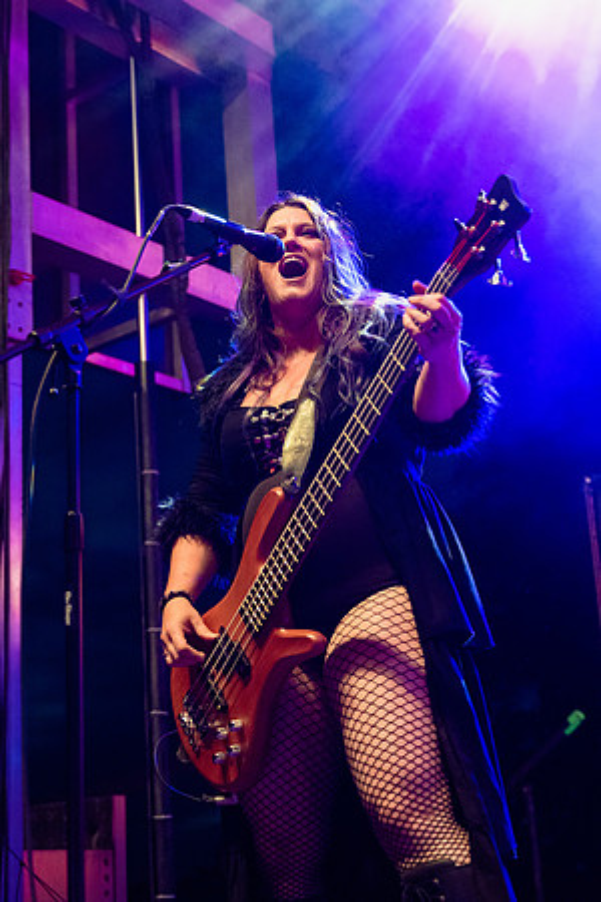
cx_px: 300
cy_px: 451
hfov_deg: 23.8
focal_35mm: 57
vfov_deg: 35.1
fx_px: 1427
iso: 5000
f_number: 2.8
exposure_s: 1/400
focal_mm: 38
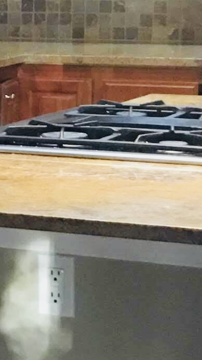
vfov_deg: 11.6
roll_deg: +1.1
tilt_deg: -8.7
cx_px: -451
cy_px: 203
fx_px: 1764
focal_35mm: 185
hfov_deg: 6.0
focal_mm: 4.15
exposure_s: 1/10
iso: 100
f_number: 2.2
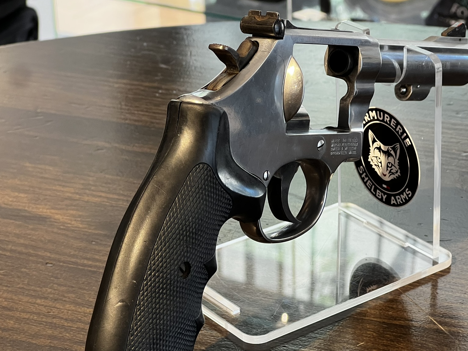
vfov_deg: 14.4
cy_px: 201
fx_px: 1392
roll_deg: +0.9
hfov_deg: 19.0
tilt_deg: -25.3
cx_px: 298
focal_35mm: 103
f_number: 2.8
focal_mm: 9
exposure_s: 1/100
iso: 125
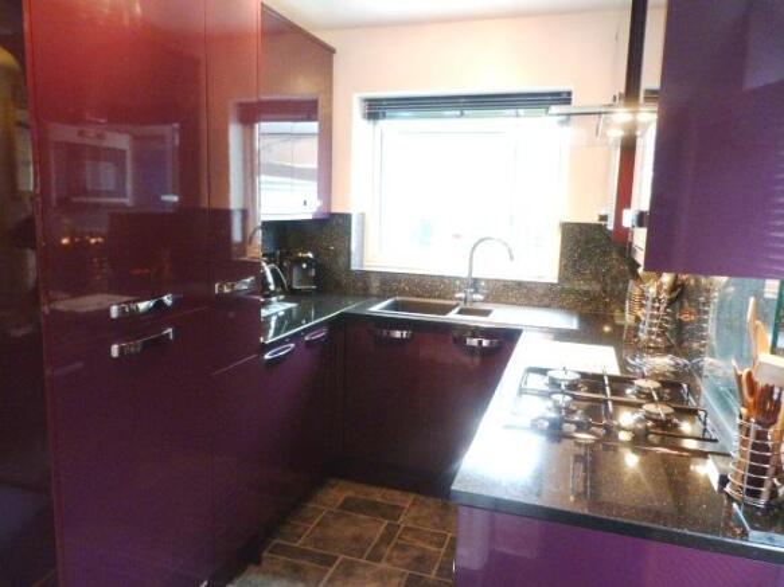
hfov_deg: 69.4
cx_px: 392
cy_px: 294
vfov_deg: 54.9
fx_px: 566
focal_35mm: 25
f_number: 2.8
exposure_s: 1/25
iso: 400
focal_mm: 4.5
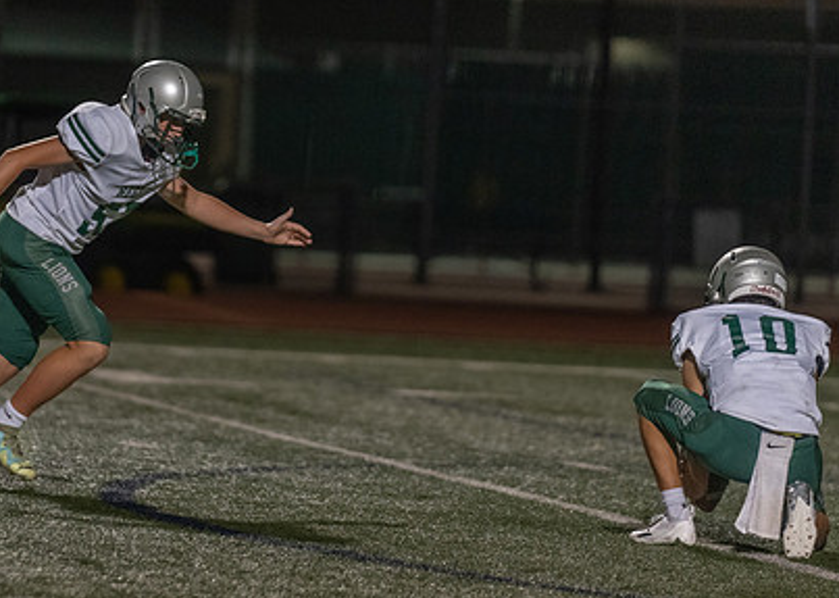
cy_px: 251
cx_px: 204
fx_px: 8332
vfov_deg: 4.1
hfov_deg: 5.8
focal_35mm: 350
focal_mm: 200
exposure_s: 1/1000
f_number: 2.8
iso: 5000
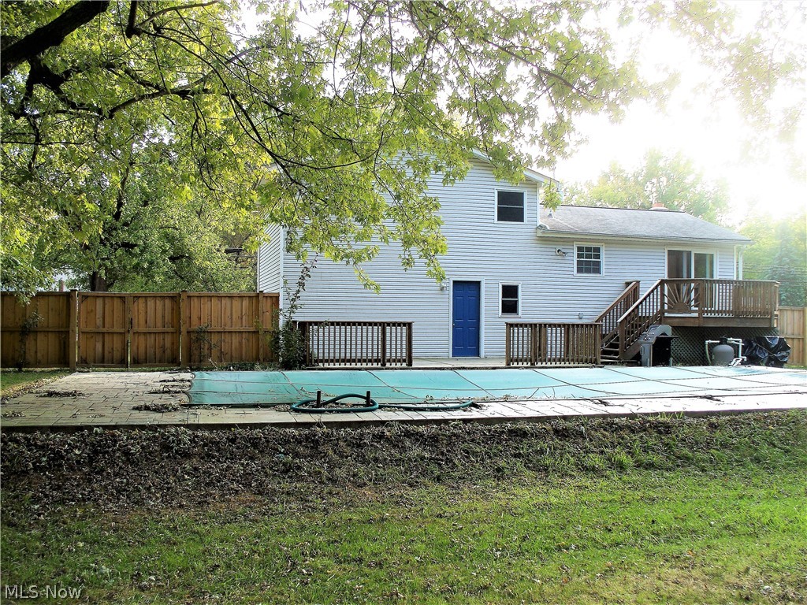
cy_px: 302
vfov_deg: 39.7
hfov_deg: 51.4
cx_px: 404
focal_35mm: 36
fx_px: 839
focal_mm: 7.54
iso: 64
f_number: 2.8
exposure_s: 1/80
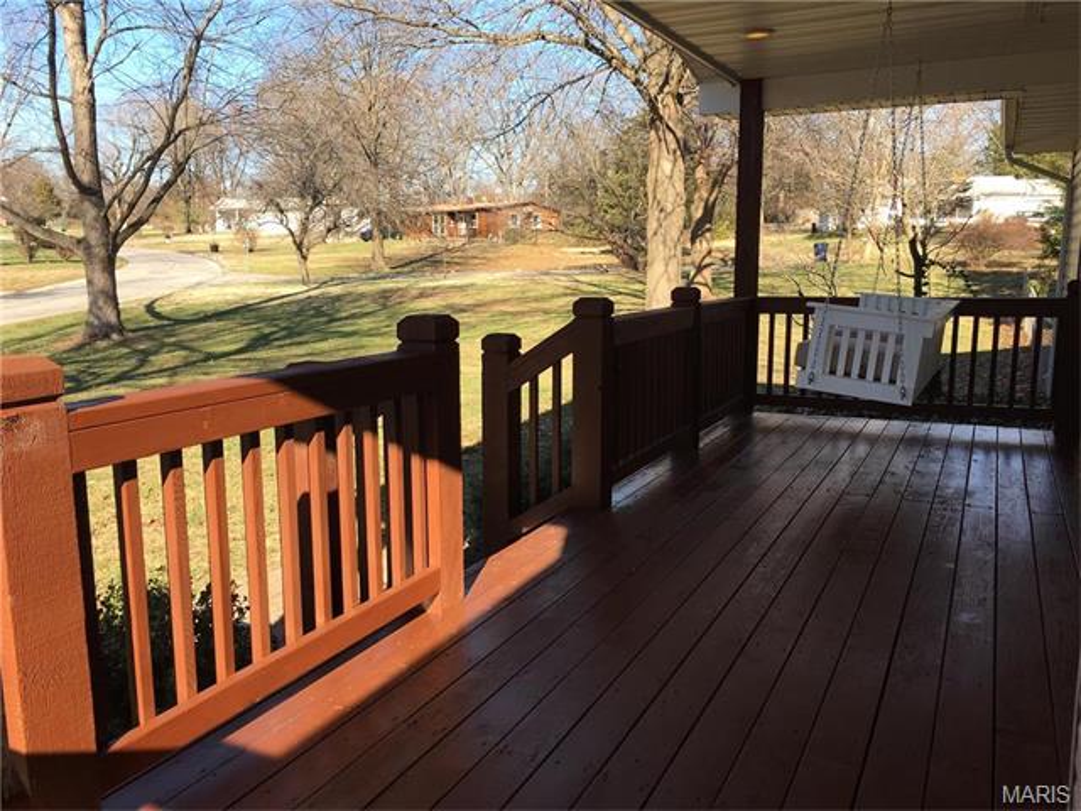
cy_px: 406
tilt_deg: -7.7
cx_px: 540
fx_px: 906
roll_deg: -1.2
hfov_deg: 61.7
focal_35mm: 29
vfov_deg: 48.2
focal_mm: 4.15
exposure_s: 1/463
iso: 25
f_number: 2.2
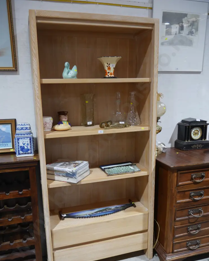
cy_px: 143
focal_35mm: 30
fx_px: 232
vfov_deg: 58.7
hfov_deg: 48.5
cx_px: 102
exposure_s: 1/60
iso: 400
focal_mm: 14
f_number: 3.5
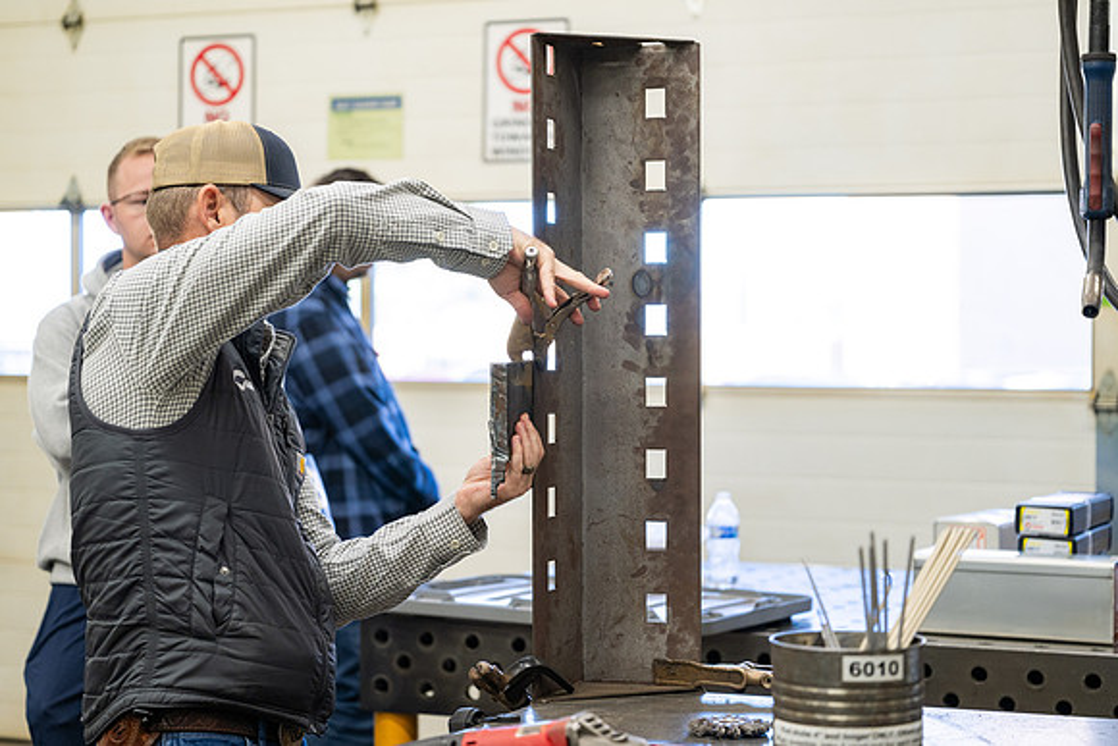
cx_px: 559
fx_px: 2290
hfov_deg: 27.4
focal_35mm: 74
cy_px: 373
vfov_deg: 18.5
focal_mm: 70
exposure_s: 1/125
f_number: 2.8
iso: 320
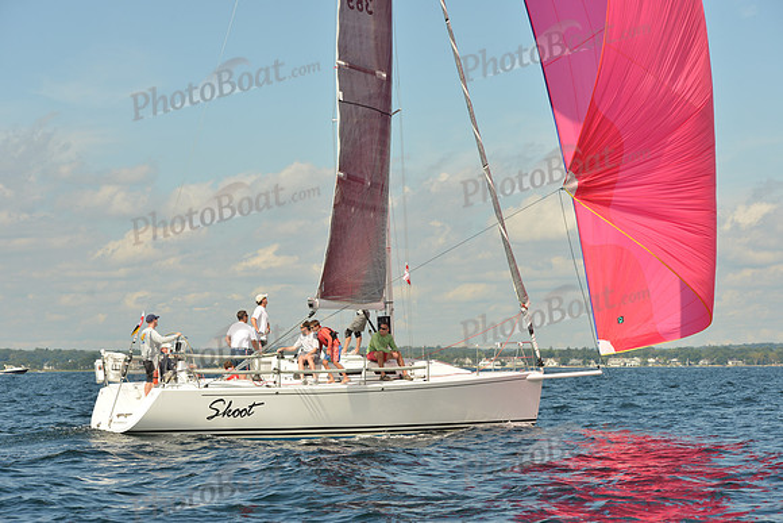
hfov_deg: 21.5
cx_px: 392
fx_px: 2067
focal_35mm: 95
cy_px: 262
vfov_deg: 14.4
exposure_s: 1/1250
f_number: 8
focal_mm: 95
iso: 320
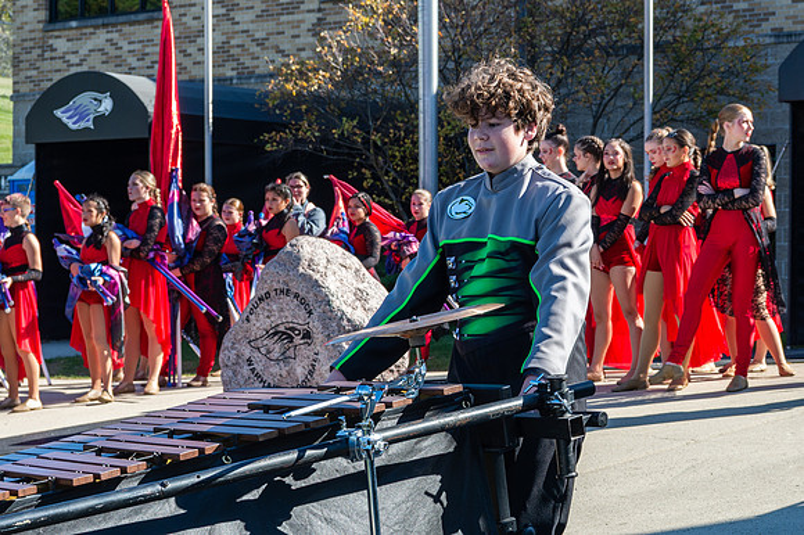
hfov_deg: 21.0
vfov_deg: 14.1
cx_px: 505
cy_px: 306
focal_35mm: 97
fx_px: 2169
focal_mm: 70
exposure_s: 1/200
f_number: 10
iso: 320
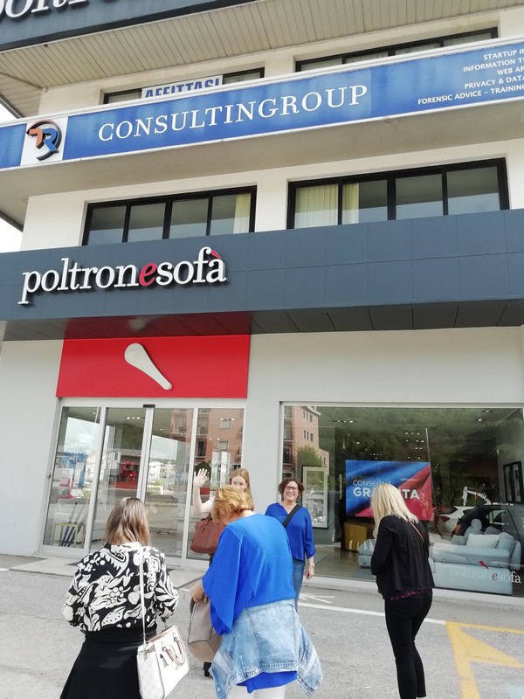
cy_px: 350
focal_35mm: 26
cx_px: 262
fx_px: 525
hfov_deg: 53.1
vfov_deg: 67.3
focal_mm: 3.46
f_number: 2.2
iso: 50
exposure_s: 1/335
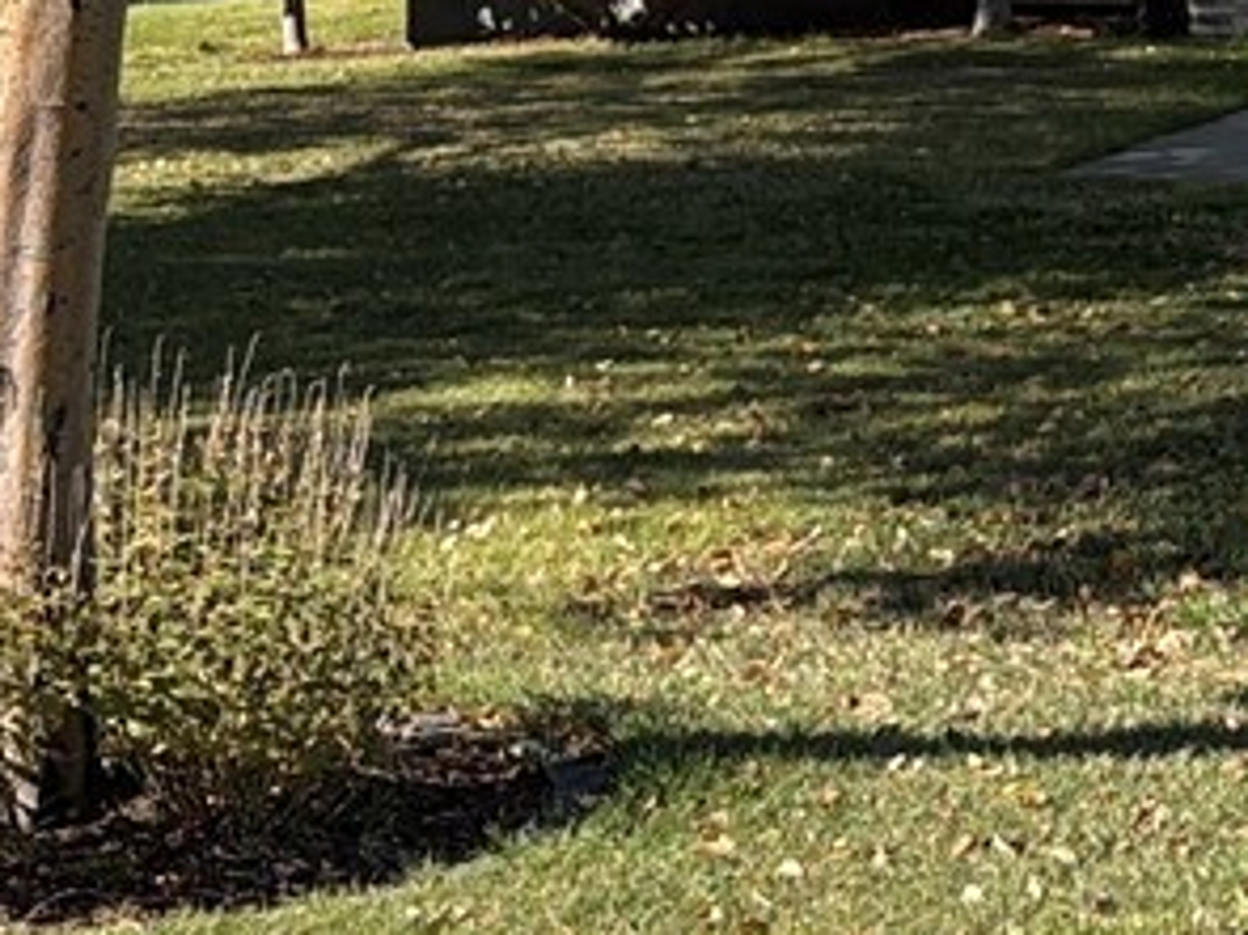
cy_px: -461
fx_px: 5081
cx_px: 1375
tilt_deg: +2.5
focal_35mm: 141
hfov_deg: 13.7
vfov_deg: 10.2
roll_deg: +0.7
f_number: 1.6
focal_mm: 5.96
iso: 50
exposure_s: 1/2639
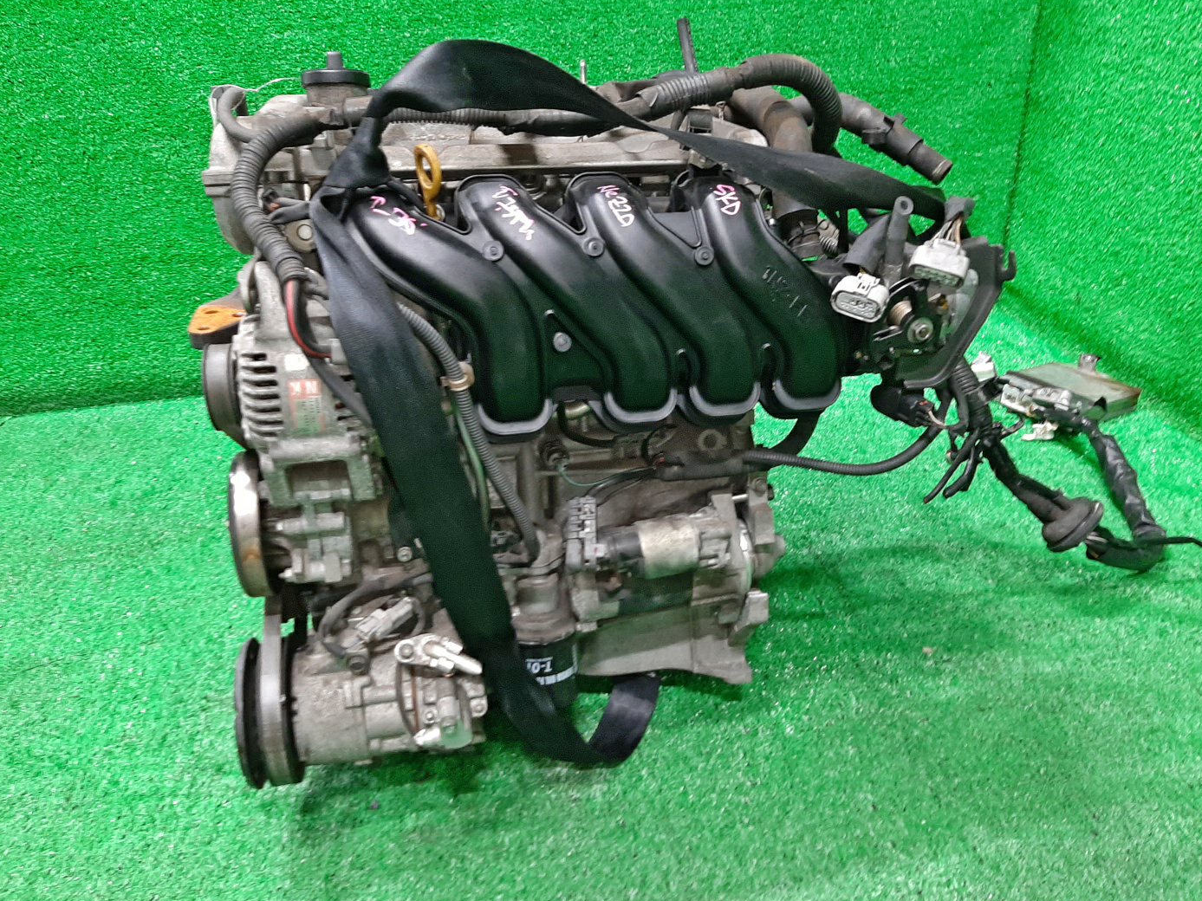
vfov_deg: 51.3
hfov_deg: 65.3
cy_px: 444
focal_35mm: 27
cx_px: 617
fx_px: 937
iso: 202
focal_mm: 3.93
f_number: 1.7
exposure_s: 1/33
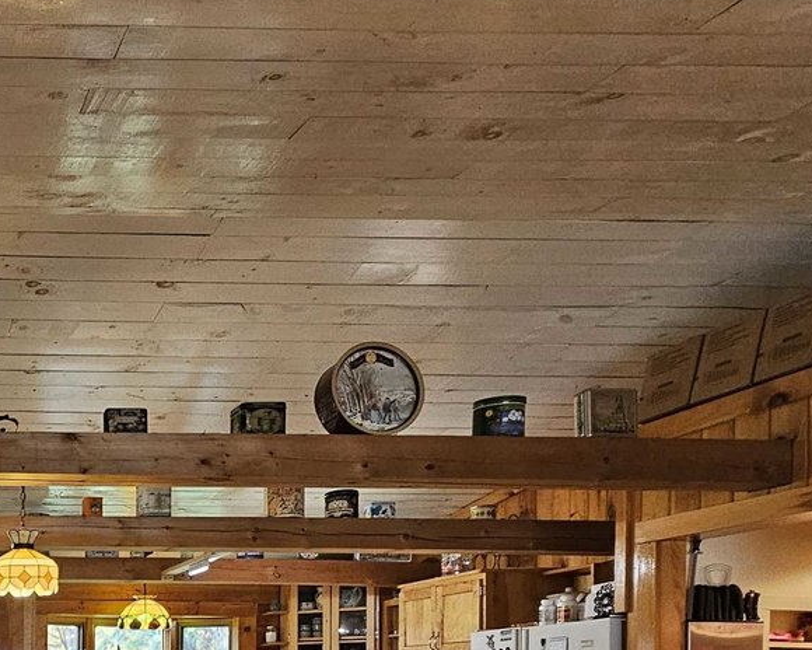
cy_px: 696
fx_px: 841
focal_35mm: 35
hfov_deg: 39.8
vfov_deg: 36.5
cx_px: -120
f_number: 2.2
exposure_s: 1/40
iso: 400
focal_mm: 2.2
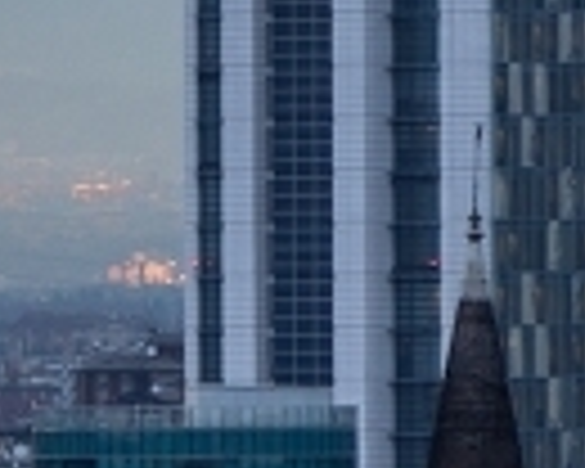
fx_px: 37588
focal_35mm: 2171
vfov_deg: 0.7
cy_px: 252
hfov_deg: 0.9
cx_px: -1116
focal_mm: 300
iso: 400
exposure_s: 1/200
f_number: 6.3
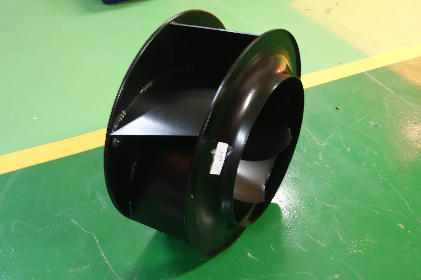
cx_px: 210
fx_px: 456
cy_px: 140
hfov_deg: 49.6
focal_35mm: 39
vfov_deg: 34.2
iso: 800
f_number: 2.8
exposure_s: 1/13
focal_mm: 14.3
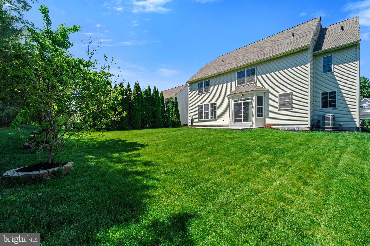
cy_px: 123
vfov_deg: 81.2
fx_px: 144
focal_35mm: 14
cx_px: 185
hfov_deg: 104.3
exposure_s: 1/640
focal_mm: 14
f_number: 8
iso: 160
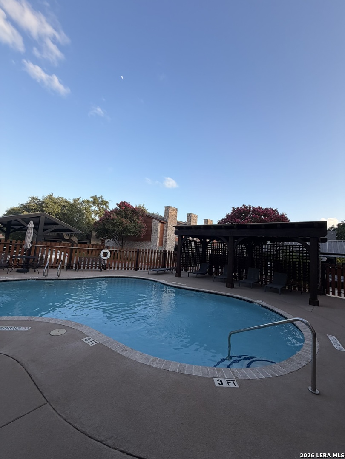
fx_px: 186
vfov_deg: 102.1
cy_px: 230
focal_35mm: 14
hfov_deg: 85.7
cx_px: 172
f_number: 2.2
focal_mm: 2.22
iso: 64
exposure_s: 1/502
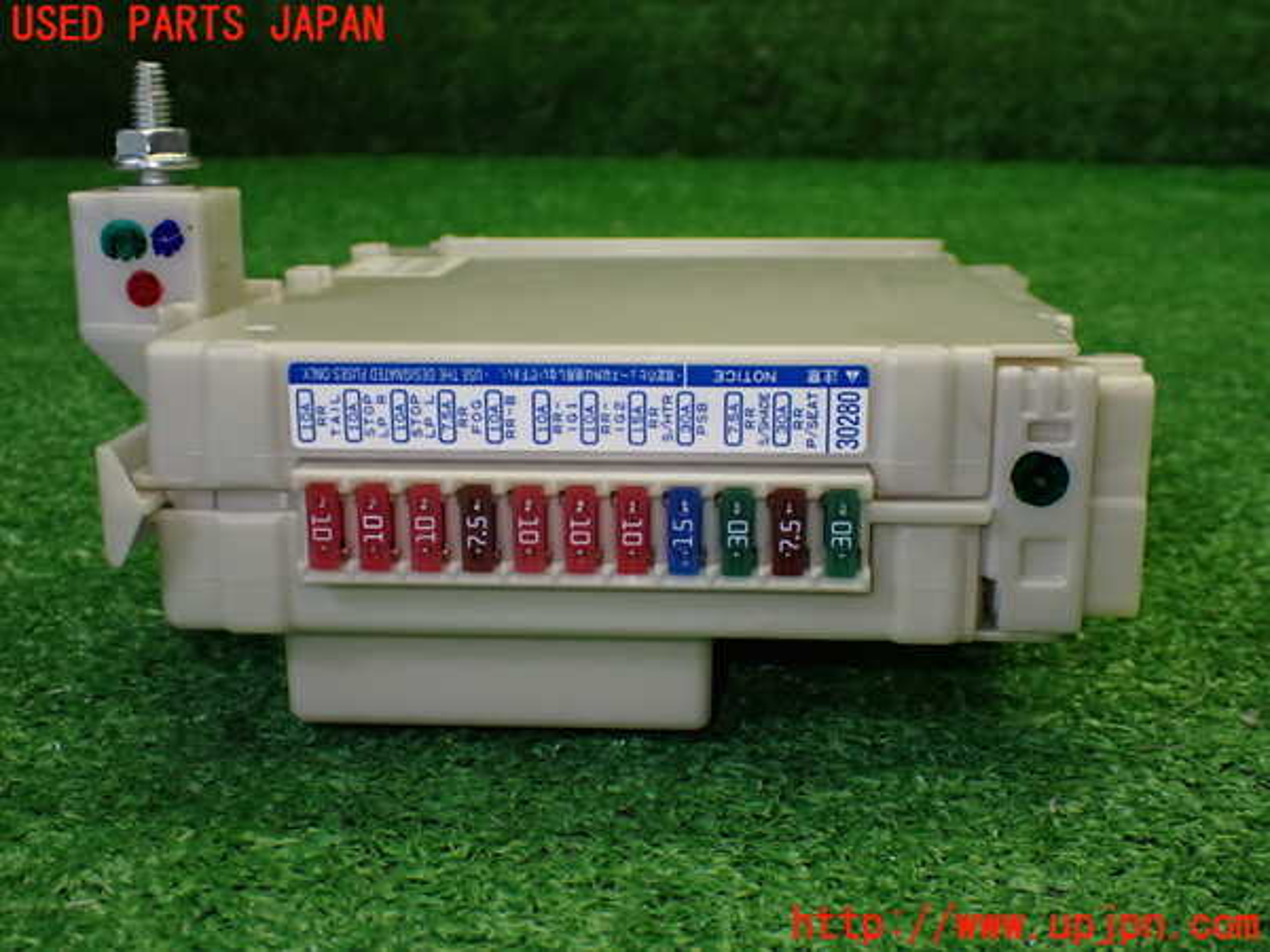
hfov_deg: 45.8
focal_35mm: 41
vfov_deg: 35.1
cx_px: 635
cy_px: 476
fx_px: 1504
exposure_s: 1/160
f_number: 2.8
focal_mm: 7.31
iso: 500
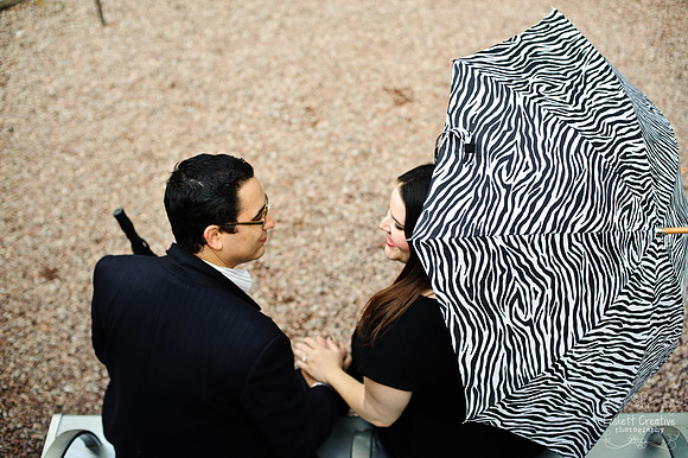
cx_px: 344
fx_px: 955
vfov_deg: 27.0
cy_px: 229
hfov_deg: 39.6
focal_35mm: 50
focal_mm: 50
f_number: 2.8
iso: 500
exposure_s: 1/400
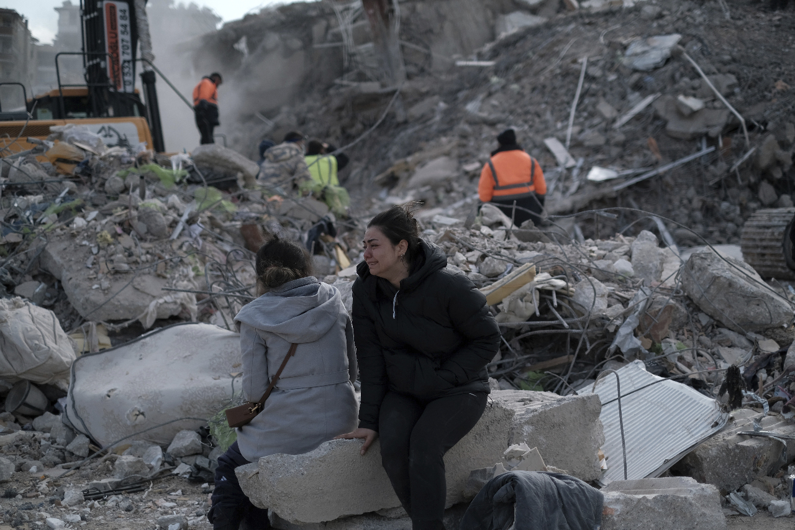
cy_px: 265
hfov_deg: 37.5
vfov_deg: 25.5
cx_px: 398
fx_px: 1170
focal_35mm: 53
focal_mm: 35
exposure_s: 1/6400
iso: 160
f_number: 1.4
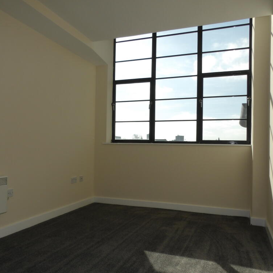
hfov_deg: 55.6
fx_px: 259
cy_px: 139
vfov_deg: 55.6
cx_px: 128
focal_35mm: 29
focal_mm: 4.3
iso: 100
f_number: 4.1
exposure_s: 1/770
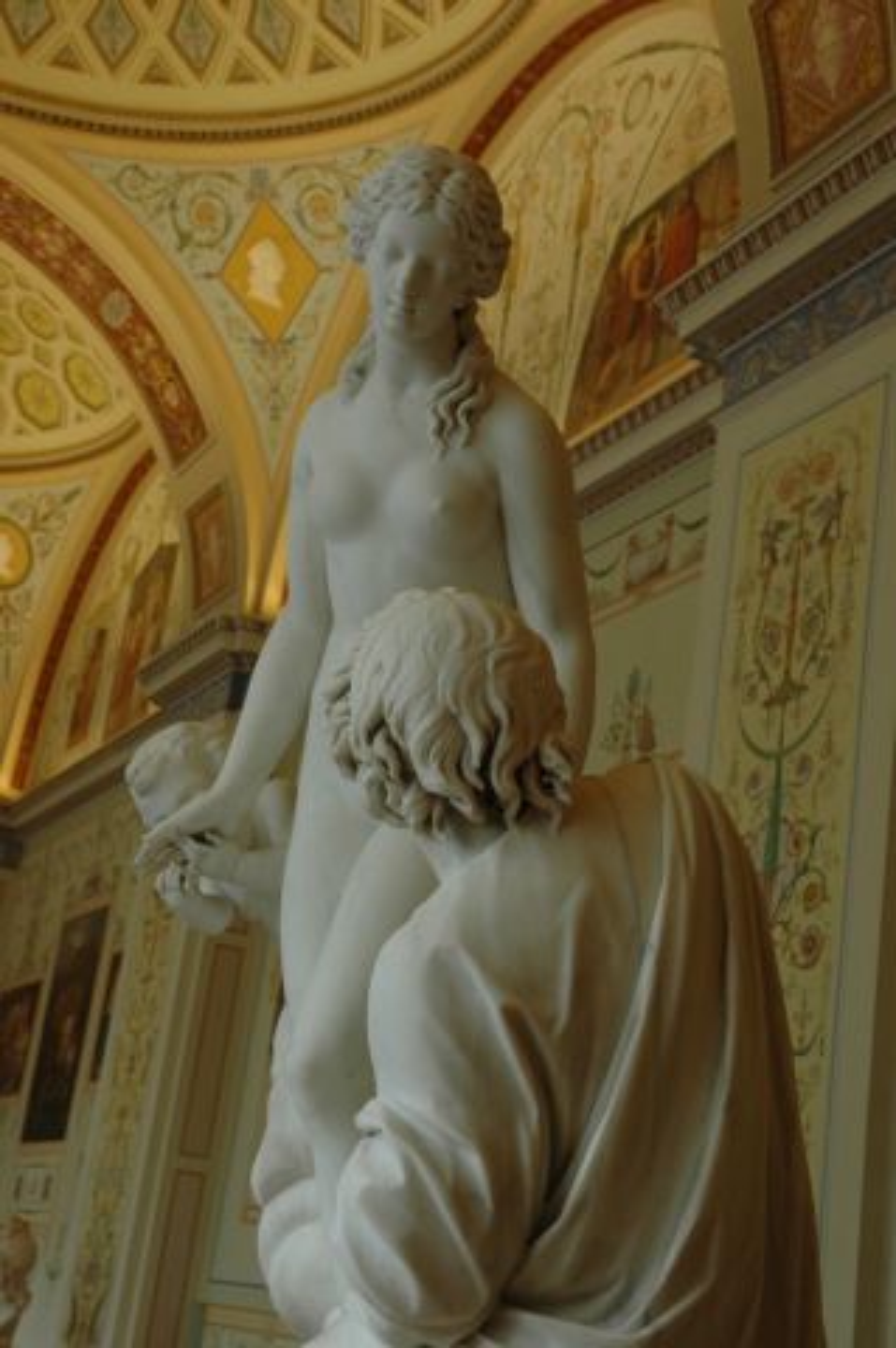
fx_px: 2132
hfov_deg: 23.7
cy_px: 674
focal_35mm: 57
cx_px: 448
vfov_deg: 35.1
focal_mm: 38
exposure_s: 1/25
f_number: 7.1
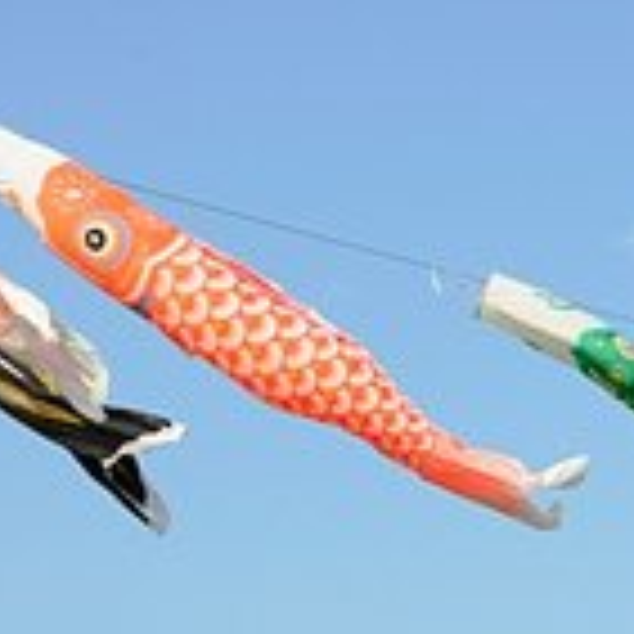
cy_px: 650
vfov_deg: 15.8
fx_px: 2238
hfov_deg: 16.0
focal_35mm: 108
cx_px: 553
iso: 400
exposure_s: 1/640
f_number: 10
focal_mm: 35
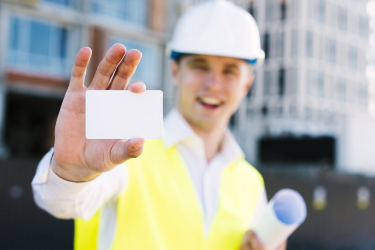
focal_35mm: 50
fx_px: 521
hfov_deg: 39.6
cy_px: 125
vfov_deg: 27.0
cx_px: 188
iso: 125
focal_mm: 50
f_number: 3.5
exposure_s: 1/250
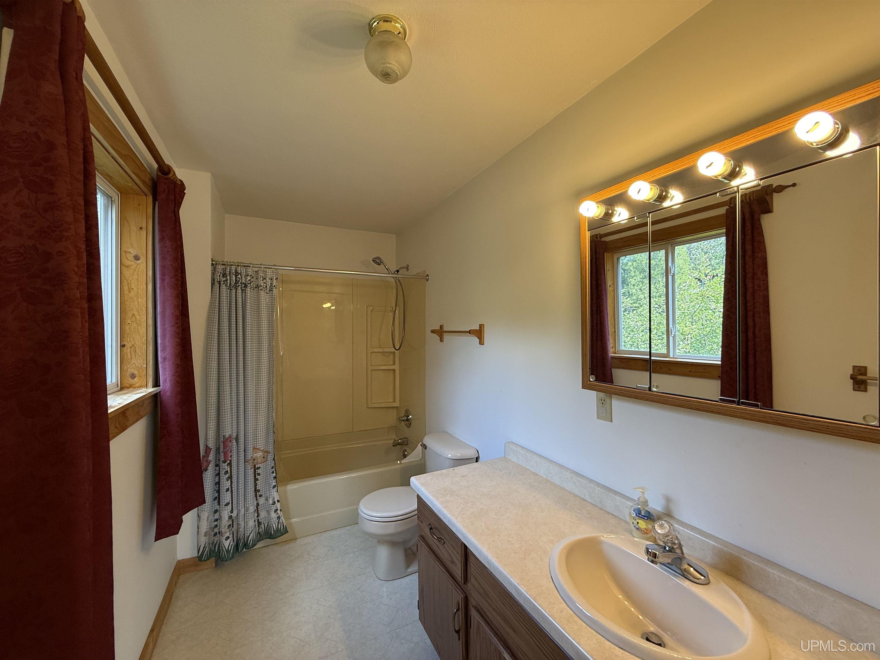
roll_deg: +0.0
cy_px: 330
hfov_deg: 102.1
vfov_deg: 85.7
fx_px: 356
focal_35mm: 14
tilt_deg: -0.1
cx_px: 440
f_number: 2.2
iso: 125
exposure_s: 1/120
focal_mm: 2.22
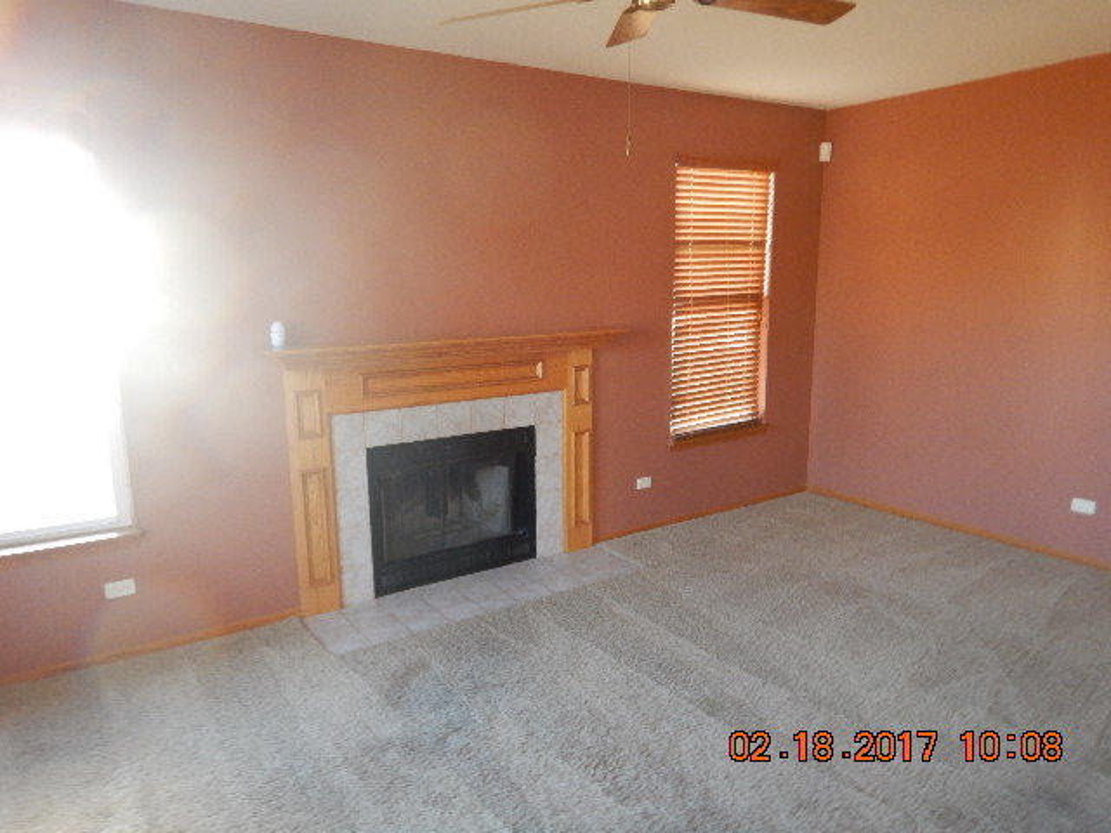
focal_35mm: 24
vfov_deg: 56.8
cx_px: 556
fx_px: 770
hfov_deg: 71.6
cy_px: 416
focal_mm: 4.3
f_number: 2.8
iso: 320
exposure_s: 1/30
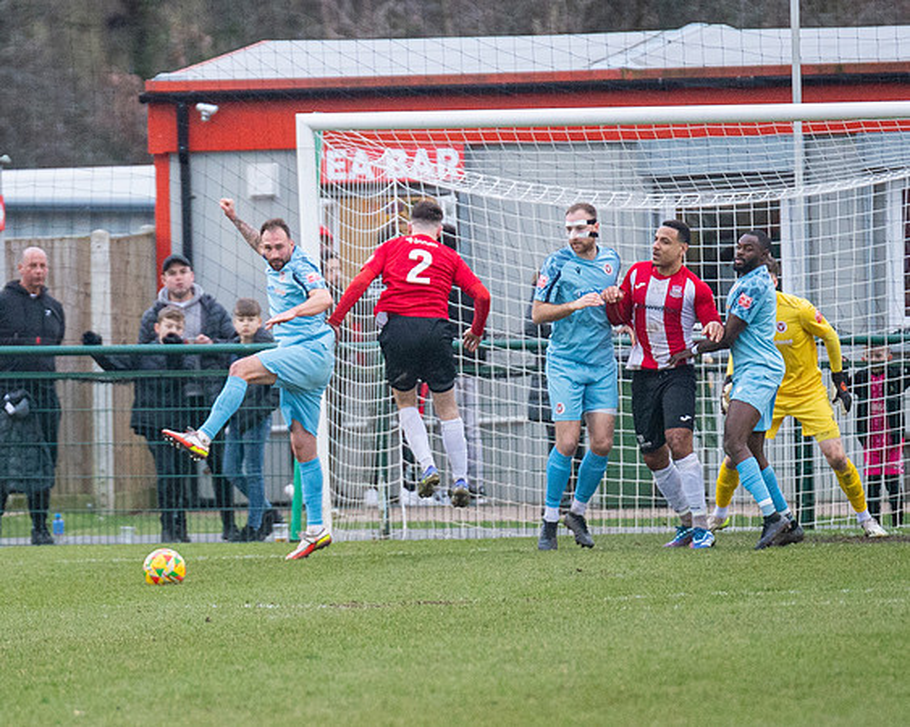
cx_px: 248
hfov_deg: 2.8
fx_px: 18594
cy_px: 242
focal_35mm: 691
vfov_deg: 2.2
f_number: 2.8
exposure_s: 1/1250
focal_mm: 300
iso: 2000
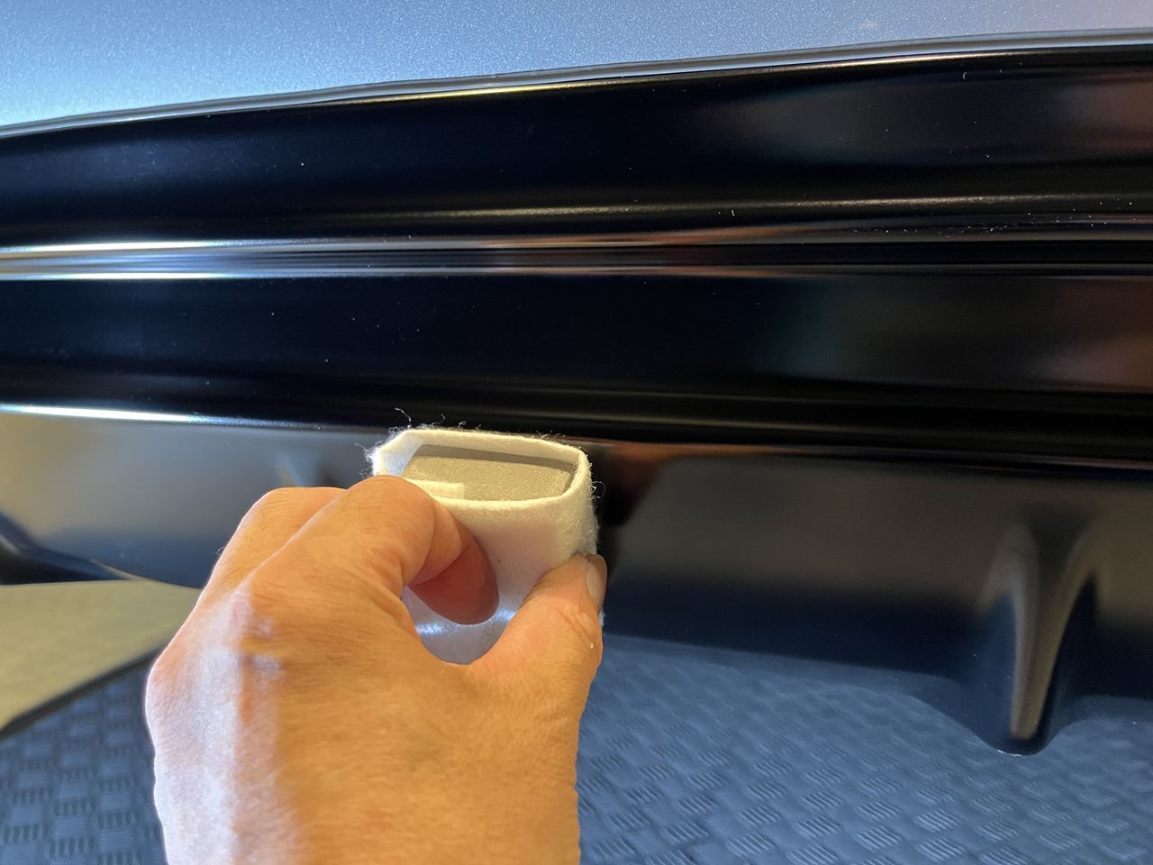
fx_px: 866
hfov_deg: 67.3
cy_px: 432
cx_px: 576
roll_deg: -1.7
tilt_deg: -5.0
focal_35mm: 26
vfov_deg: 53.1
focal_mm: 5.1
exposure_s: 1/60
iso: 320
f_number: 1.6
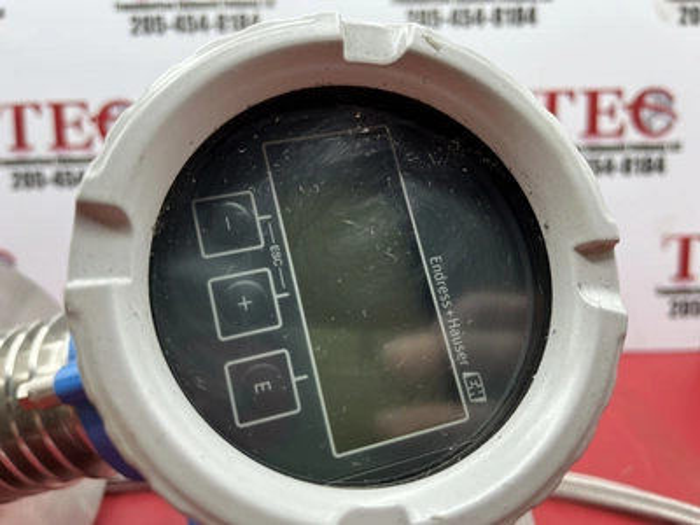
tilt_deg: -13.9
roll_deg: +1.6
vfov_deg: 53.1
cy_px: 262
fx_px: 526
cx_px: 350
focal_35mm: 26
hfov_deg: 67.3
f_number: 1.6
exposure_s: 1/358
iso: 50
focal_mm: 5.1
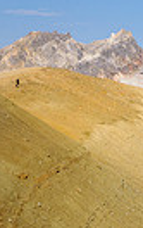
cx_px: 441
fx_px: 807
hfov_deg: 8.4
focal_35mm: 130
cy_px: 191
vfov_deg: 15.9
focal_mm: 14
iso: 200
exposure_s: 1/640
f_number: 8
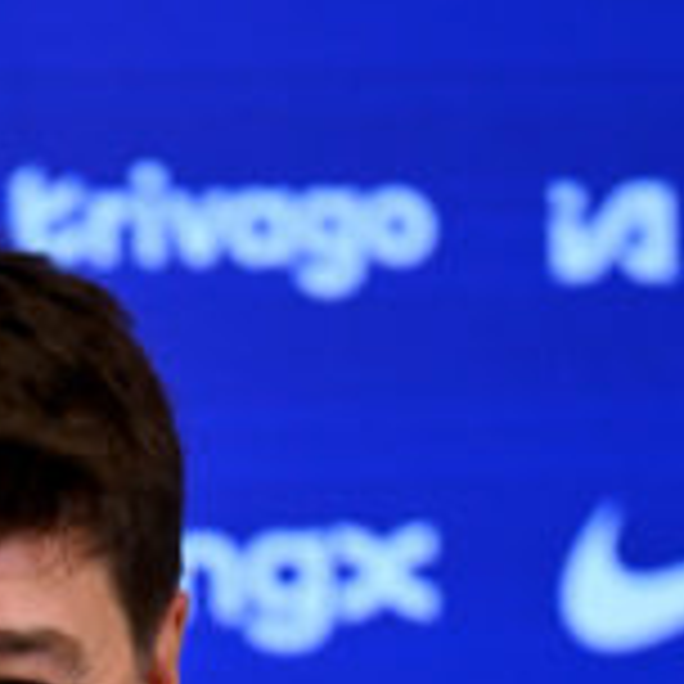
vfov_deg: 2.1
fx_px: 18756
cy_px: 1040
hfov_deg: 2.1
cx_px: -40
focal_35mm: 839
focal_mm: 200
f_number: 2.8
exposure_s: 1/500
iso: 2500
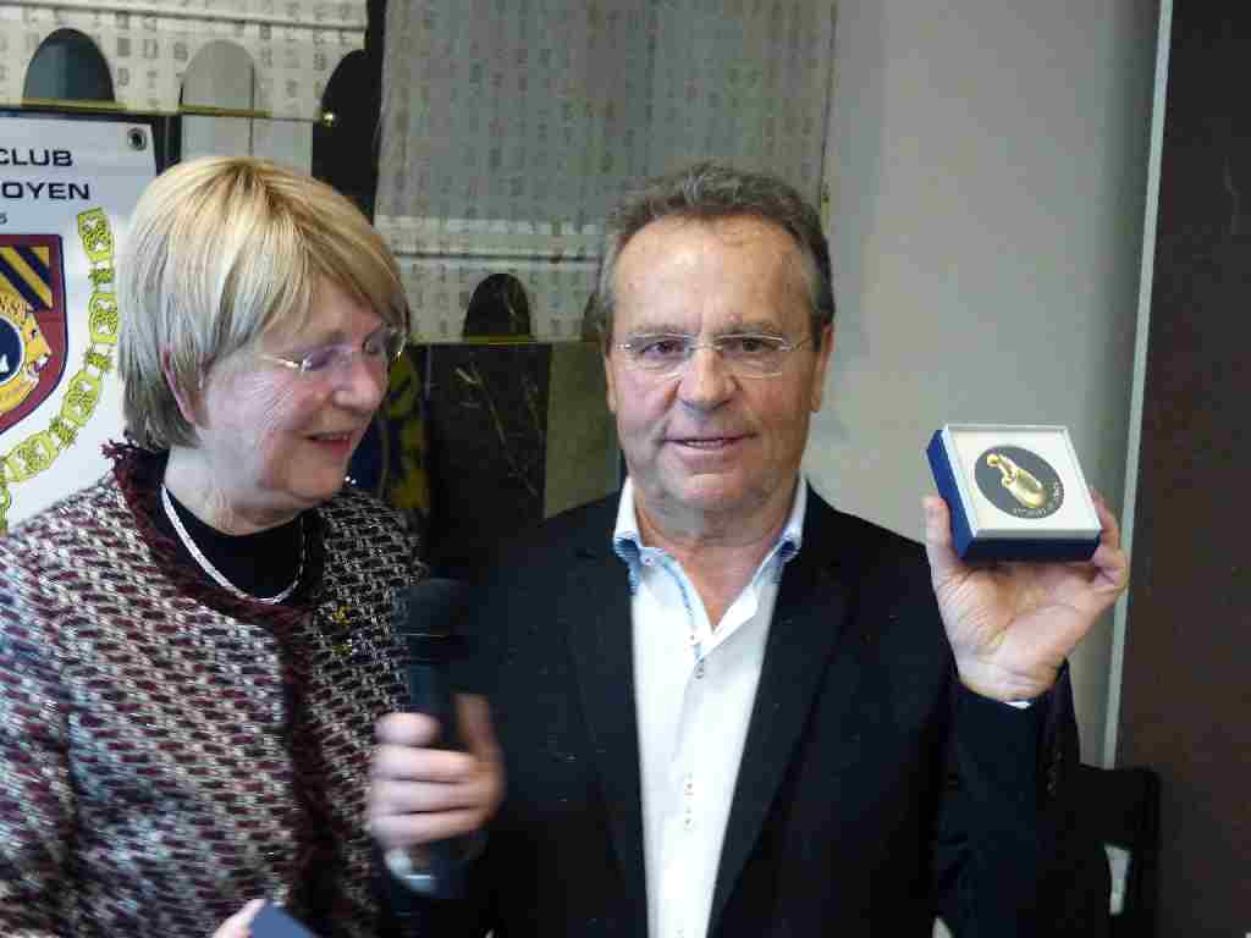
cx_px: 626
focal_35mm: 61
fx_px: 2205
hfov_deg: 31.7
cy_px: 469
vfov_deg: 24.0
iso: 400
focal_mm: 10.5
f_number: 2.8
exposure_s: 1/15
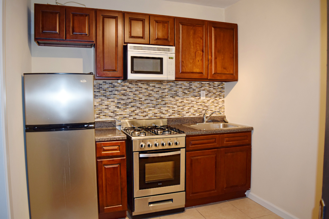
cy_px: 110
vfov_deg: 47.9
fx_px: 247
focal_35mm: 27
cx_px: 164
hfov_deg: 67.4
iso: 900
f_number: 3.5
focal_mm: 18
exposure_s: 1/60
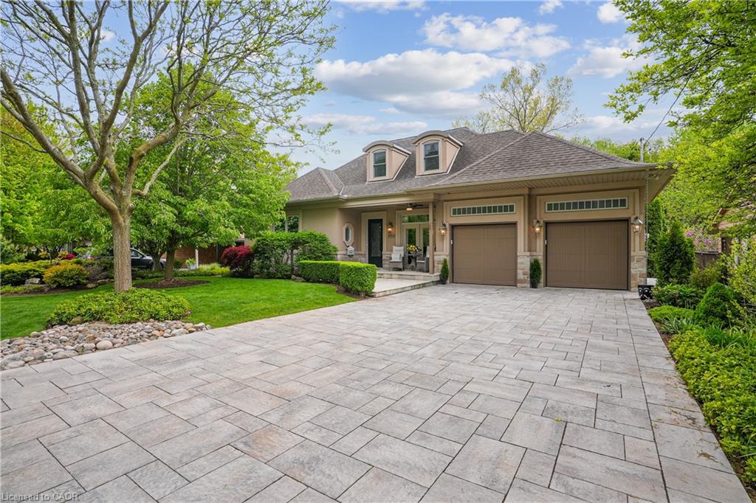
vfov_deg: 73.7
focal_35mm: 16
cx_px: 378
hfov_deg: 96.8
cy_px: 252
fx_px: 336
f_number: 8
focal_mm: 16
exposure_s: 1/80
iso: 400
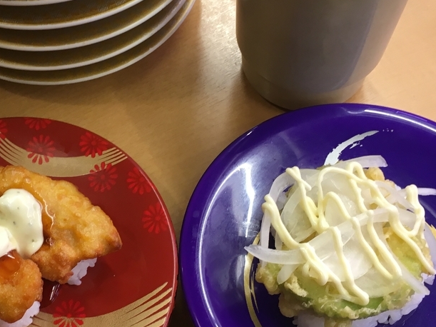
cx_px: 136
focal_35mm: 57
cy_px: 164
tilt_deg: -61.8
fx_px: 718
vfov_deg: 25.7
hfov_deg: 33.4
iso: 50
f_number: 2.2
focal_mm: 4.15
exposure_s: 1/30
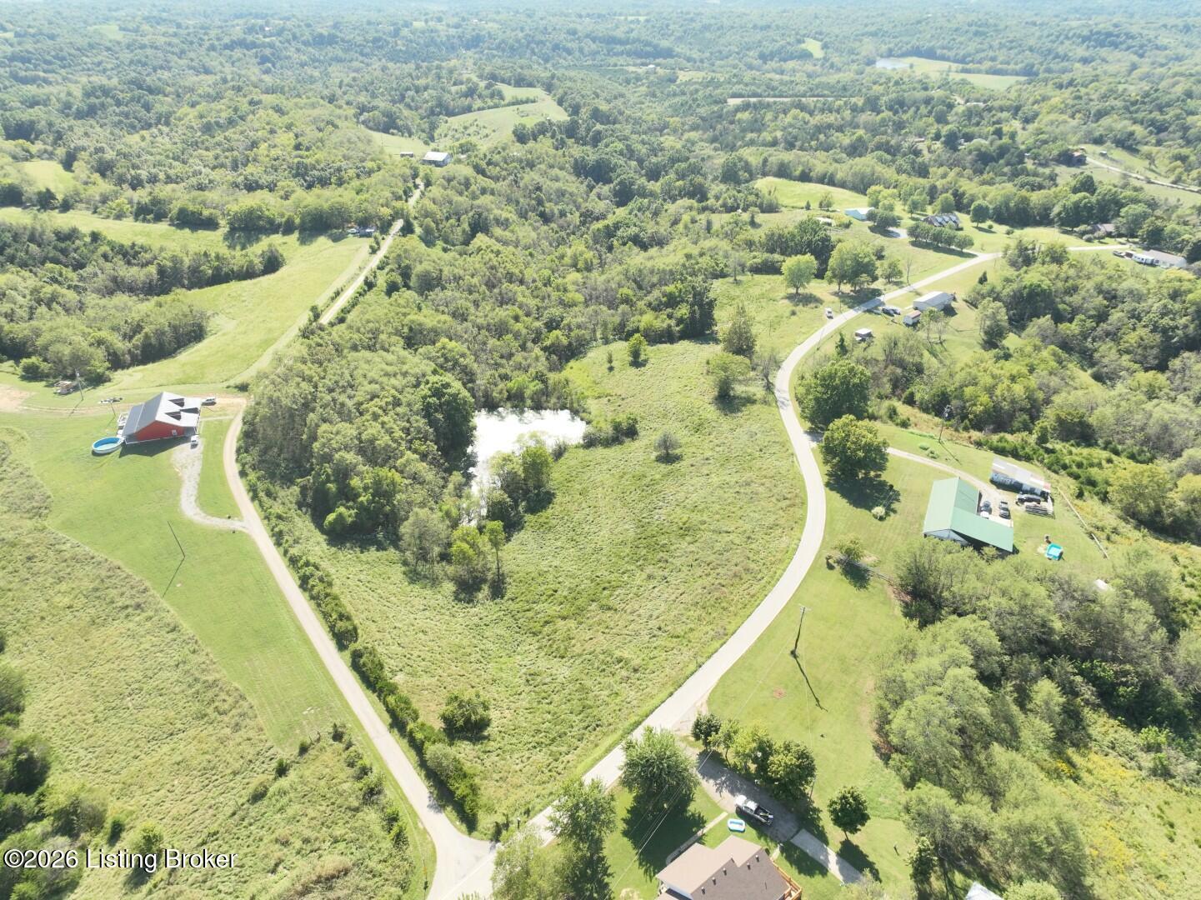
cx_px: 600
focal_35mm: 24
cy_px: 450
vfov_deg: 56.8
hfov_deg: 71.6
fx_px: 832
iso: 250
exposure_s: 1/640
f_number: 2.8
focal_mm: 12.29
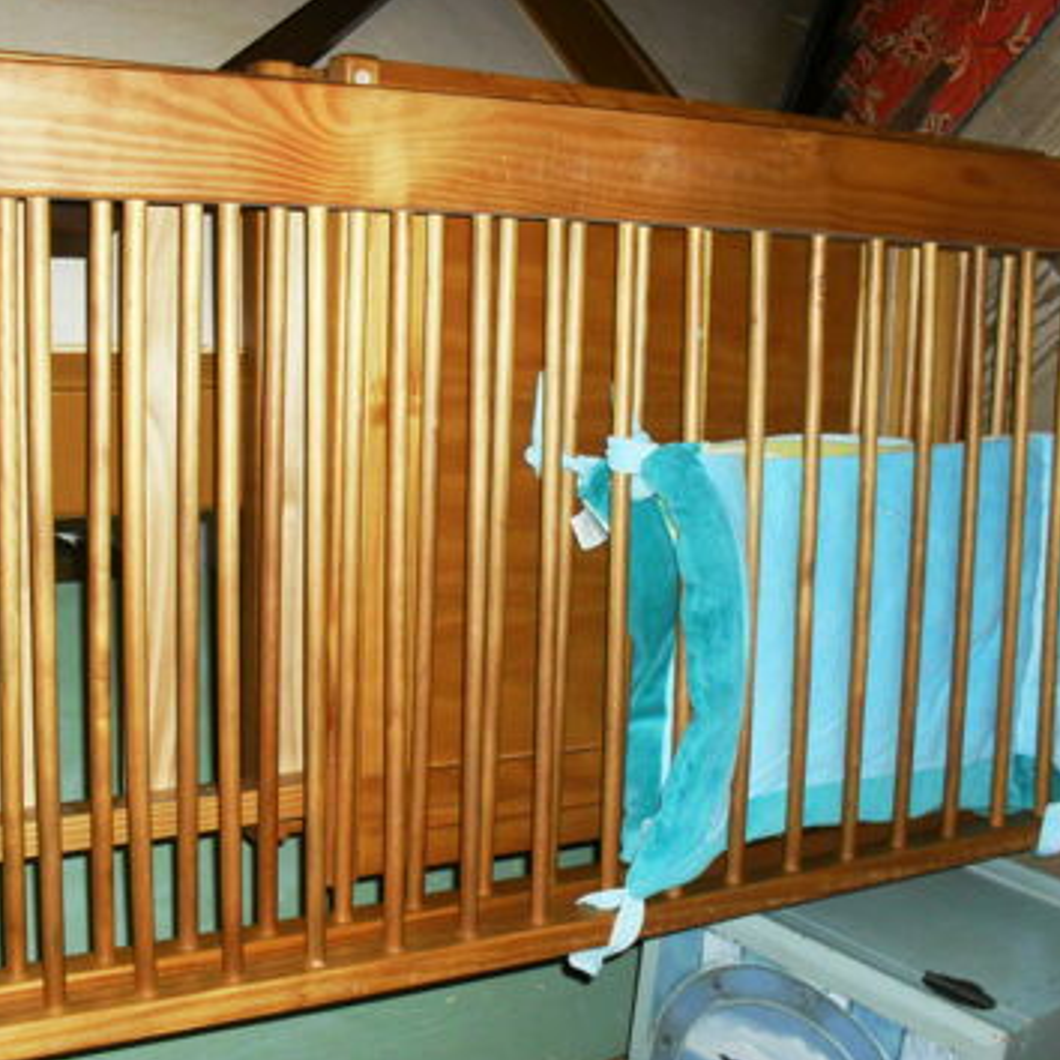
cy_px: 527
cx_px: 446
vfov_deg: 40.0
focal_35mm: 42
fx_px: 1455
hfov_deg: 39.9
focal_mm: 6.3
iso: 200
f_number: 3.2
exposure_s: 1/45
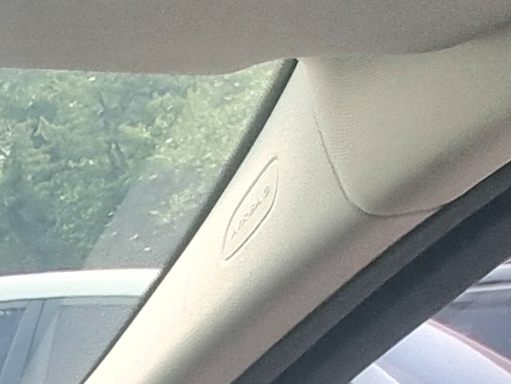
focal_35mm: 87
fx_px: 1285
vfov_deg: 11.4
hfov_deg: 13.6
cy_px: 1109
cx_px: -810
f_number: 2.2
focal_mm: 2.2
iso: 64
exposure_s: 1/120
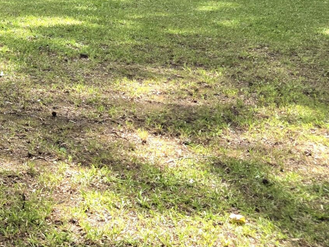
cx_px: -192
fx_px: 770
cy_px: -120
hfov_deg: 20.1
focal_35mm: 81
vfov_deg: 16.6
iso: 80
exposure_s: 1/5000
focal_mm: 6.3
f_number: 1.7
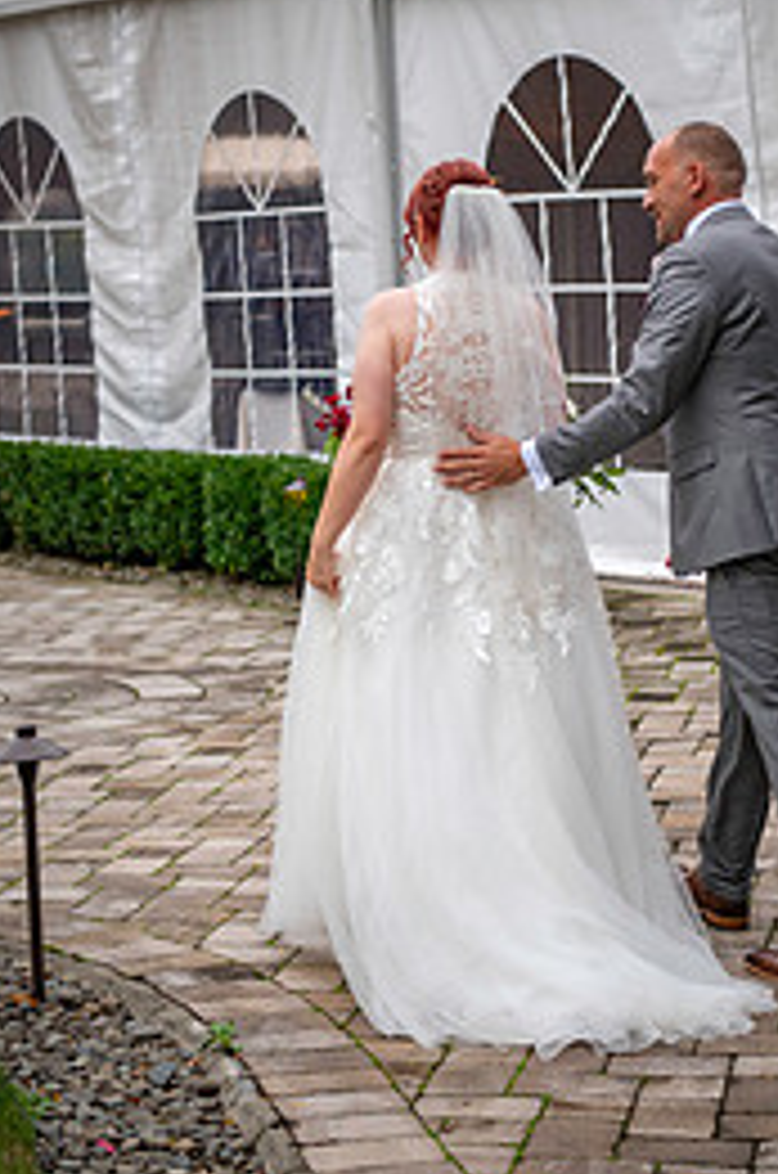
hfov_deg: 14.3
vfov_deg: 21.5
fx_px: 3092
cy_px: 441
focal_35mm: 95
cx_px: 524
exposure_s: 1/800
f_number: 2.8
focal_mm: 55
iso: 800
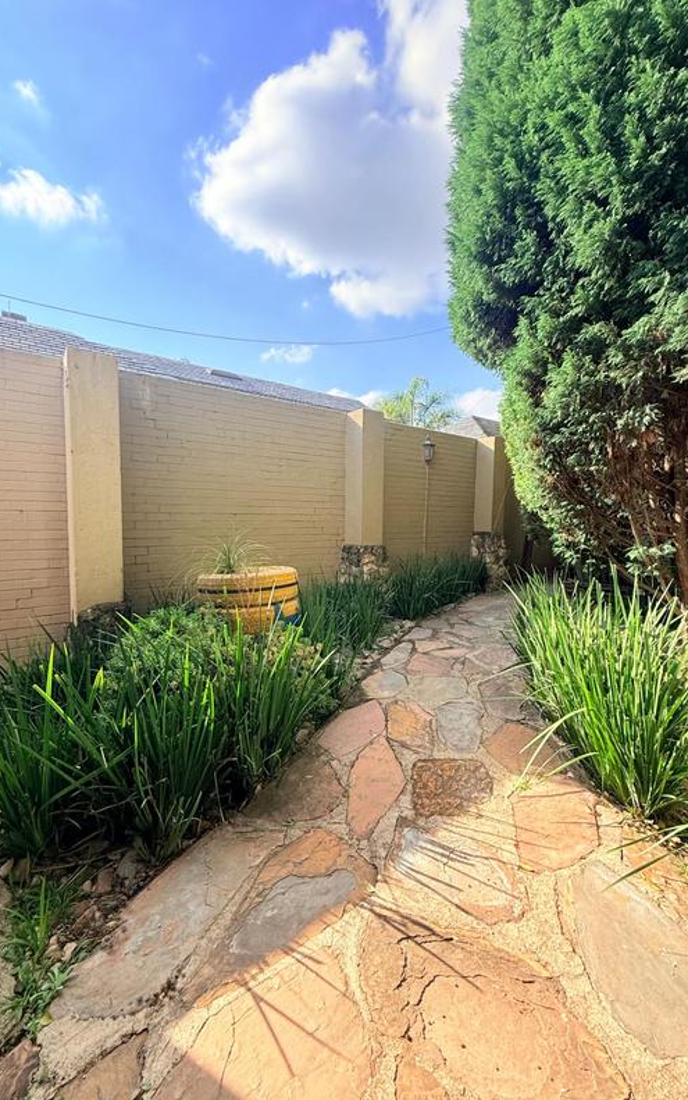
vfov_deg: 101.4
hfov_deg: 74.8
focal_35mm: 15
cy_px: 545
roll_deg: +0.9
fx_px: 450
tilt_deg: -1.4
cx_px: 364
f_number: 2.2
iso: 64
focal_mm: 2.22
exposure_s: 1/644
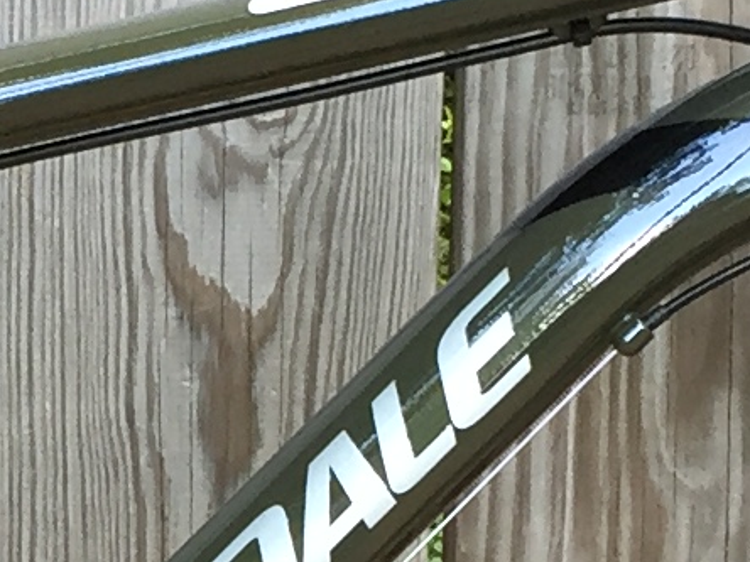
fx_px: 4615
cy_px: 846
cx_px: -68
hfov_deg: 9.2
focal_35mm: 213
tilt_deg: -15.3
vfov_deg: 6.9
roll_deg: +0.2
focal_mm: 4.15
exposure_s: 1/40
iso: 32
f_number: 2.2
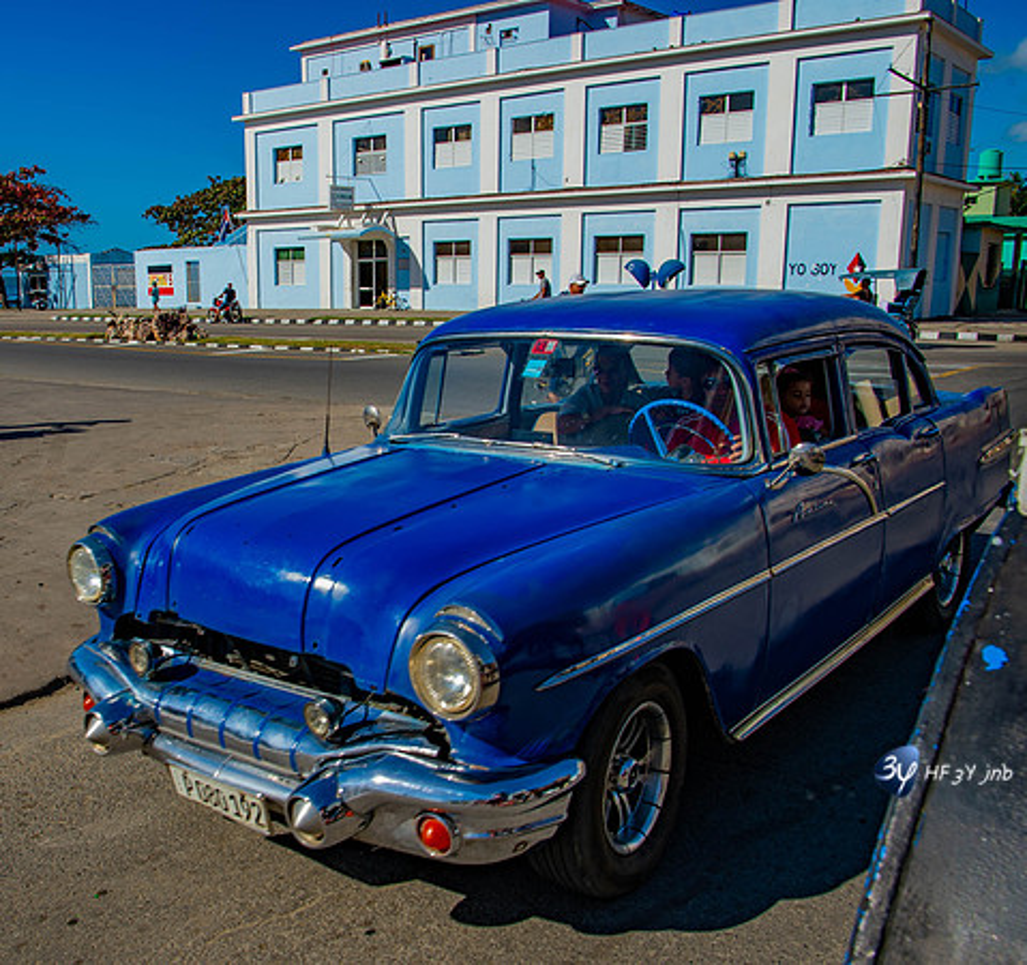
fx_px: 1051
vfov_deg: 49.2
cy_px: 525
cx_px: 322
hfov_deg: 50.9
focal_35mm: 32
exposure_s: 1/320
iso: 100
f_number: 9
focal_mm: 24
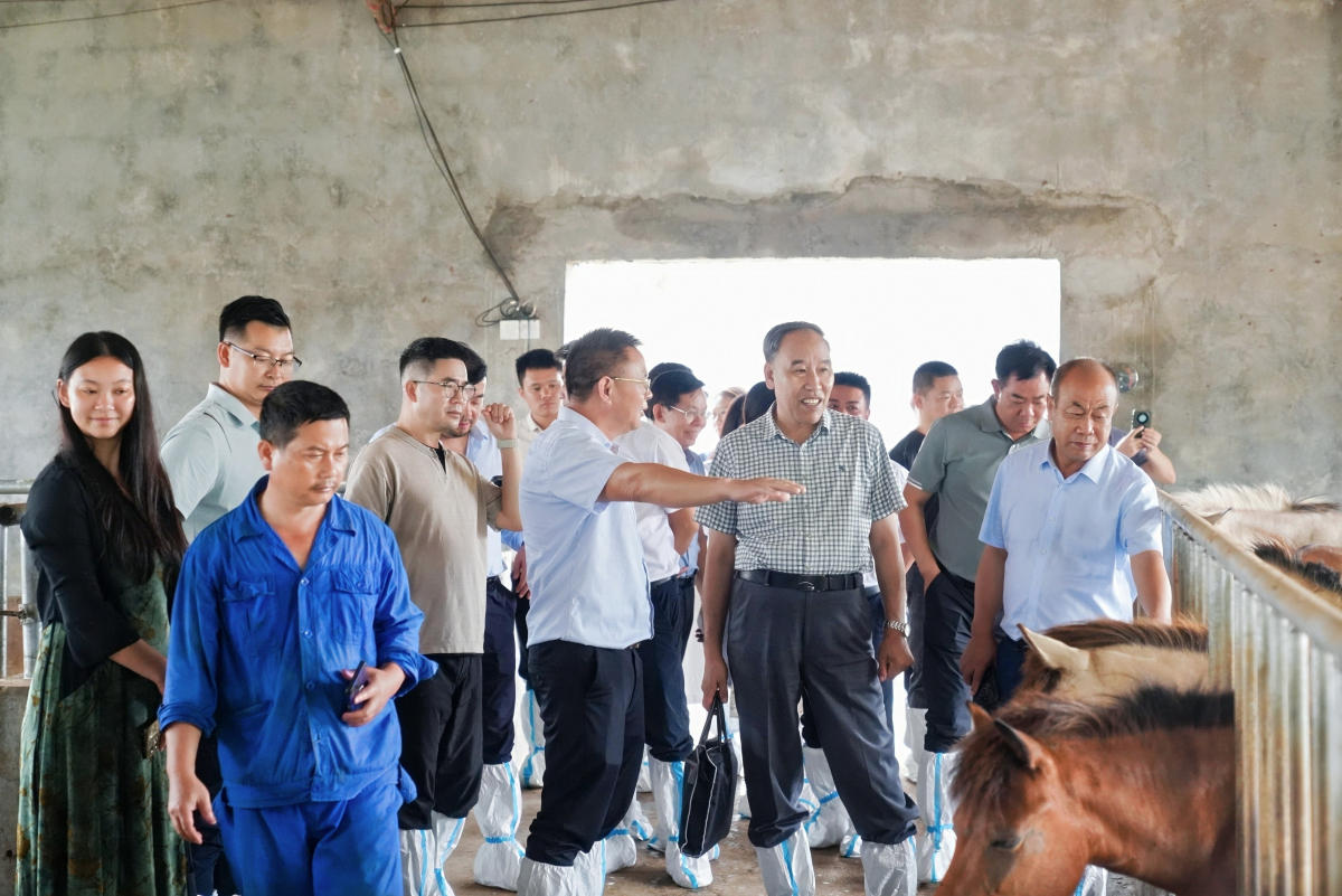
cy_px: 448
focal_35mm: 68
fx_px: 2536
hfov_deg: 29.6
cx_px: 671
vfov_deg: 20.0
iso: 1600
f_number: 4
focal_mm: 68
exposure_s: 1/160
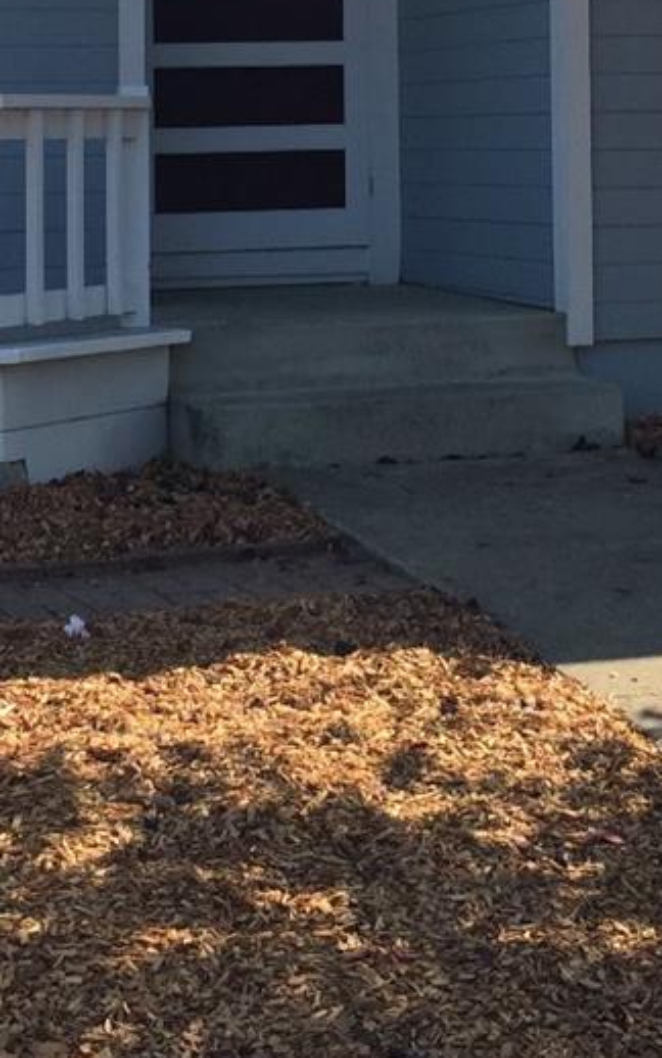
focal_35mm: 89
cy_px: 8
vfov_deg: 22.4
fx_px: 2568
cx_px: 388
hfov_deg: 14.7
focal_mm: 4.15
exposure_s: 1/1163
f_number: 2.2
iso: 32
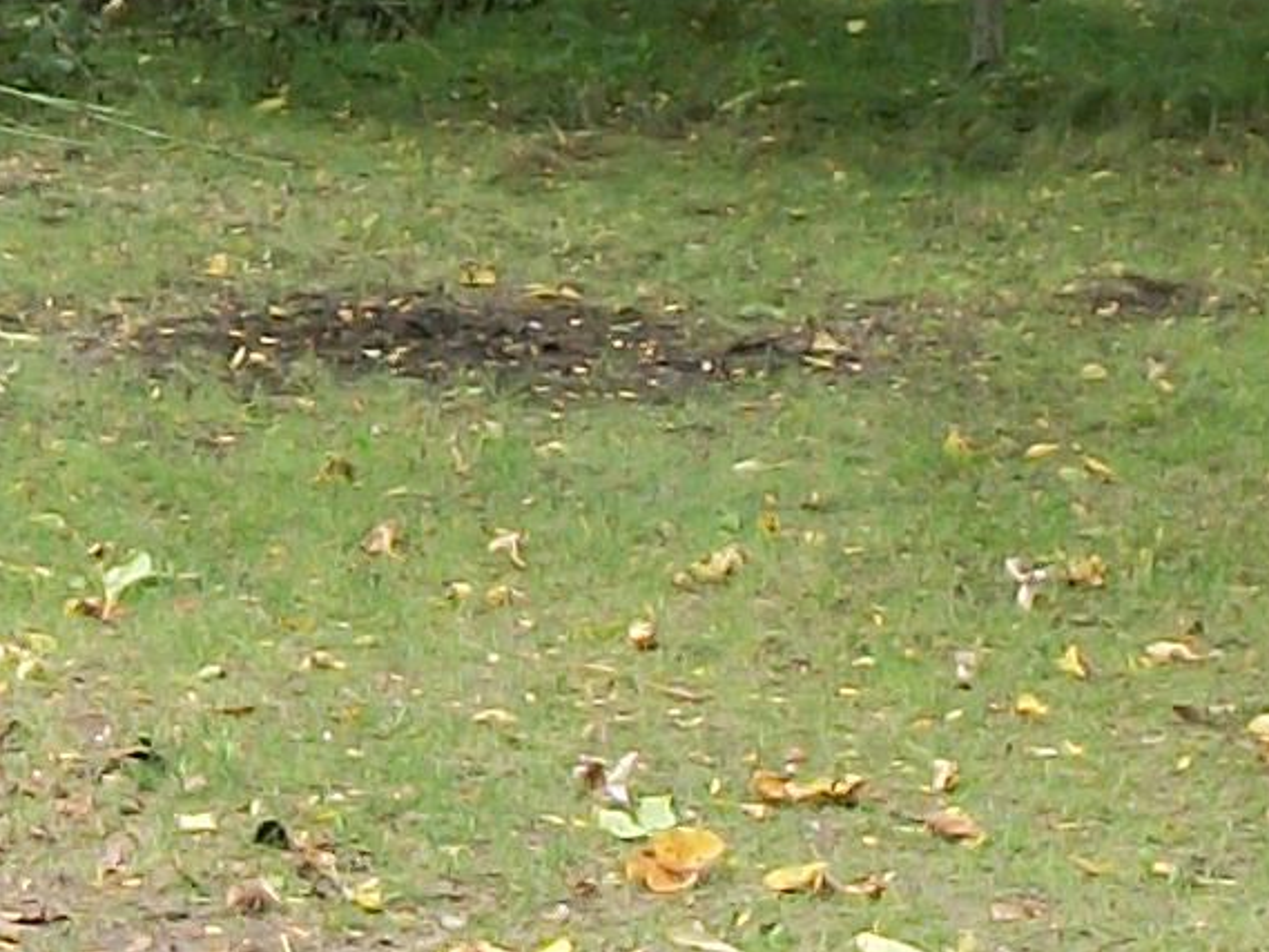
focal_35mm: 225
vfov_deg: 6.6
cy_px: 234
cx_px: 352
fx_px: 8250
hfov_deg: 8.8
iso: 80
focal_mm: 5.7
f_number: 2.9
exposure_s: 1/100
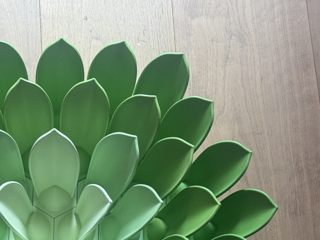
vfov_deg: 16.4
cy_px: 222
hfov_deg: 21.7
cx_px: 54
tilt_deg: -74.0
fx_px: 823
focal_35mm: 89
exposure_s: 1/62
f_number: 1.78
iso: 100
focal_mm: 6.76
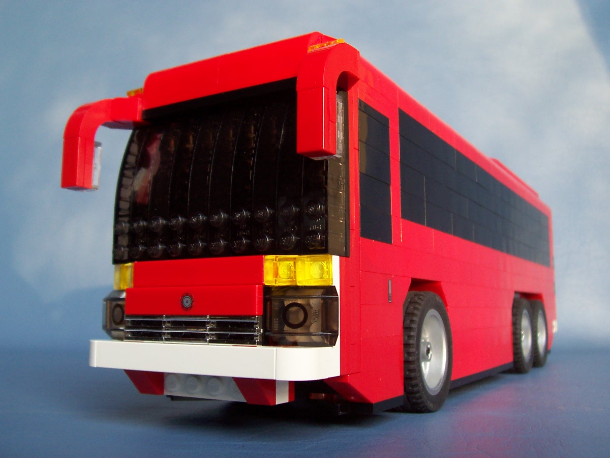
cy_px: 229
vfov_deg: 38.7
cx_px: 305
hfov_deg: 50.1
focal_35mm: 37
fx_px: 652
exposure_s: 1/45
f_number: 2.8
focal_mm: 5.6
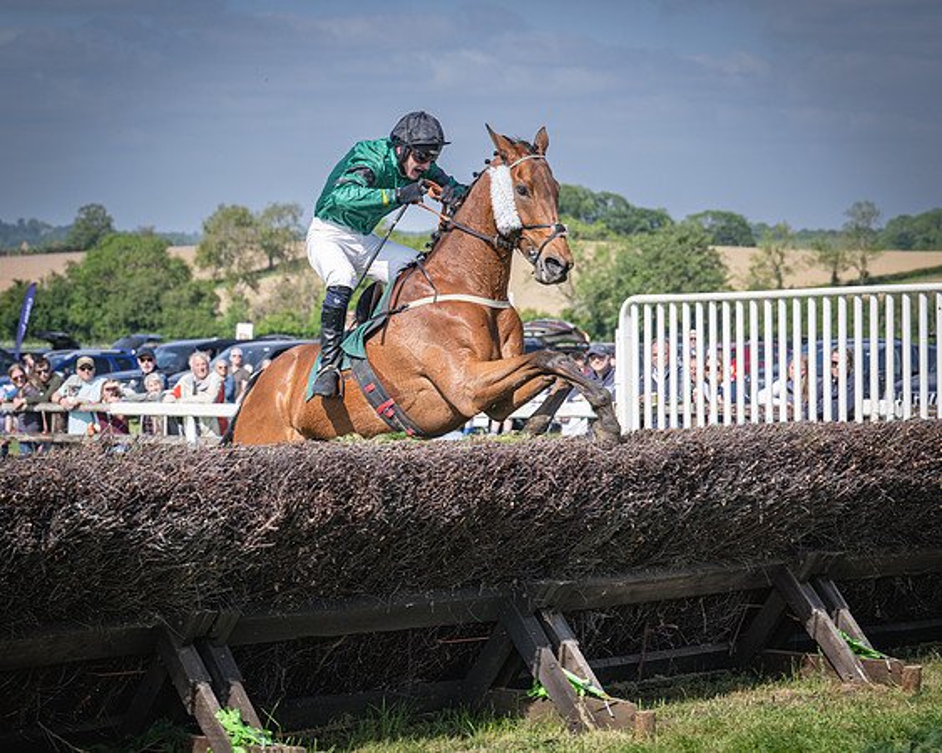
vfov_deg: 16.0
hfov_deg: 19.9
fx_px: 2675
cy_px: 351
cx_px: 333
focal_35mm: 96
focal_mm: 70
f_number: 4
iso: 200
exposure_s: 1/1600
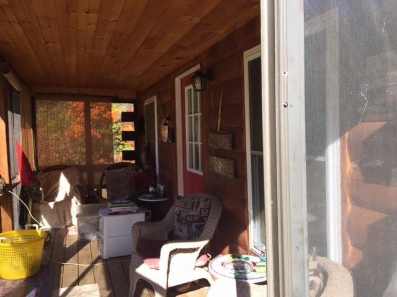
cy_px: 148
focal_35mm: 29
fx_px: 333
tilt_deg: -2.6
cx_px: 198
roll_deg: +0.0
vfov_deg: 48.2
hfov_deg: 61.7
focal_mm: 4.15
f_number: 2.2
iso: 32
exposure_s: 1/399
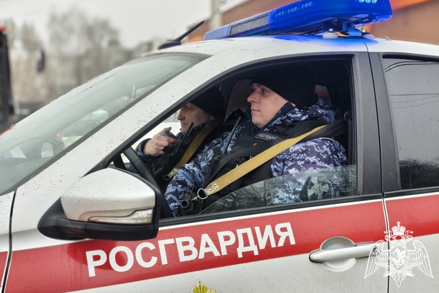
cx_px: 220
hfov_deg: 41.9
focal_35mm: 47
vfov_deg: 28.6
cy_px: 146
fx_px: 573
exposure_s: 1/67.2
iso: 50
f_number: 4.5
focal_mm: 7.1
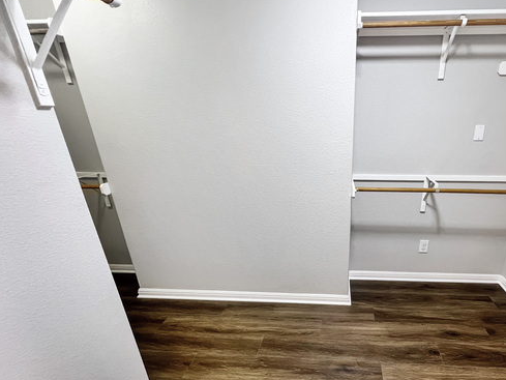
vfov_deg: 74.4
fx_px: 249
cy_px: 216
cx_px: 330
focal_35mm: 17
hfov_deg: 88.3
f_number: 1.8
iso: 200
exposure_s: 1/60
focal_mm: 1.57
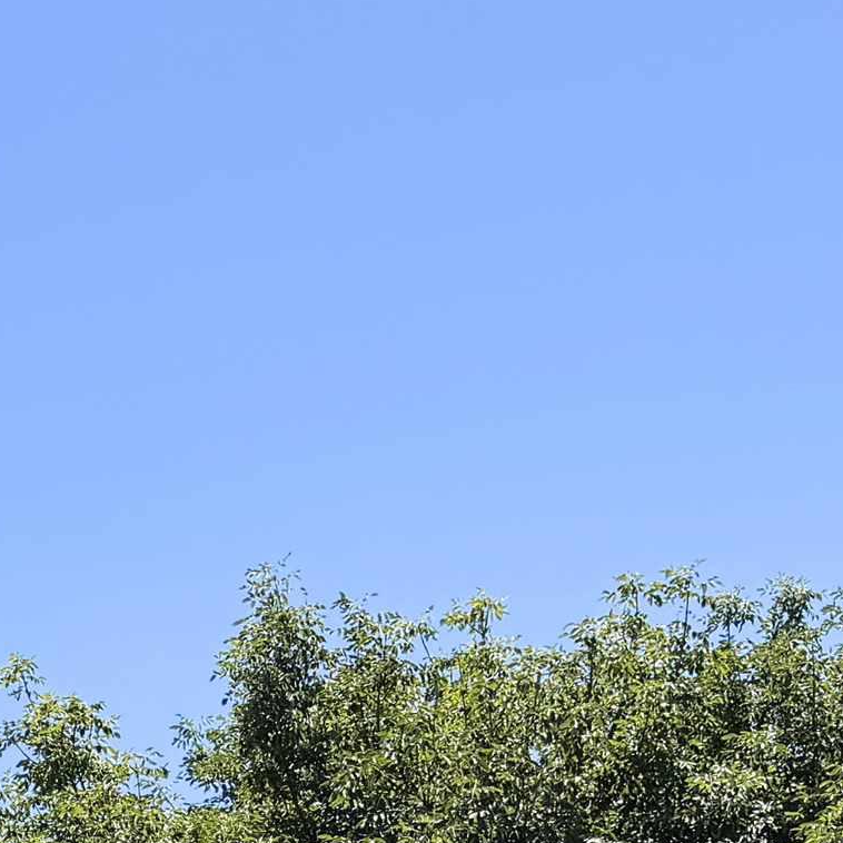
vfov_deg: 18.3
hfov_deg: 19.0
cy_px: 1193
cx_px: -191
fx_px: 2369
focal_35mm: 86
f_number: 1.78
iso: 80
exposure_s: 1/3425
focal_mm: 6.76
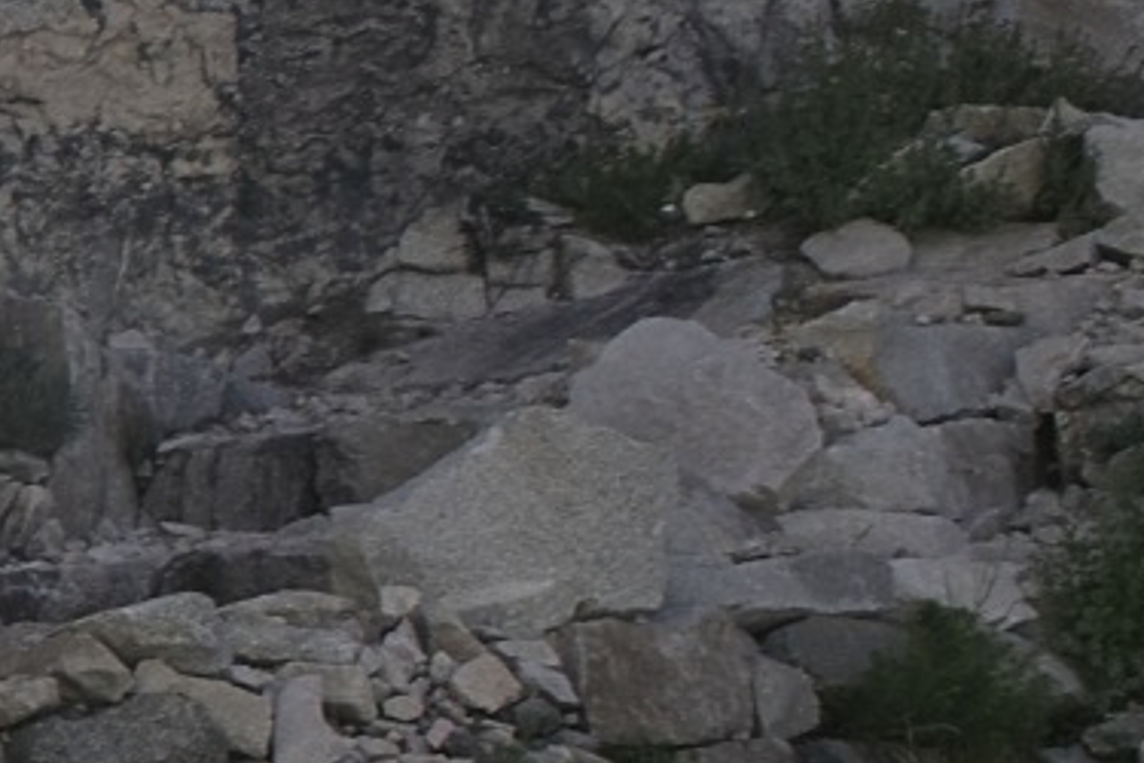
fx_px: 6260
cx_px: -2495
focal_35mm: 197
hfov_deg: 8.4
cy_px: 794
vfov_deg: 6.9
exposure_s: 1/125
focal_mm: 16.6
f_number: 6.3
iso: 100
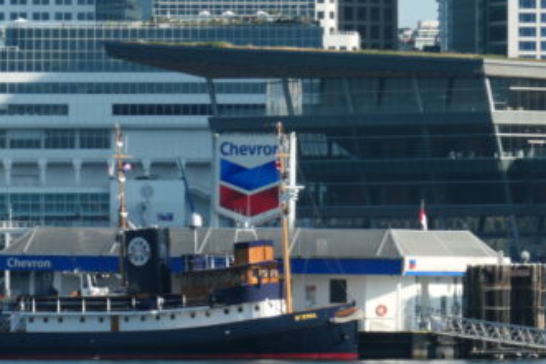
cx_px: 419
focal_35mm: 483
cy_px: -60
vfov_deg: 2.8
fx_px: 7328
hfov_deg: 4.3
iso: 200
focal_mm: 73.3
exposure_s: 1/640
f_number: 6.1
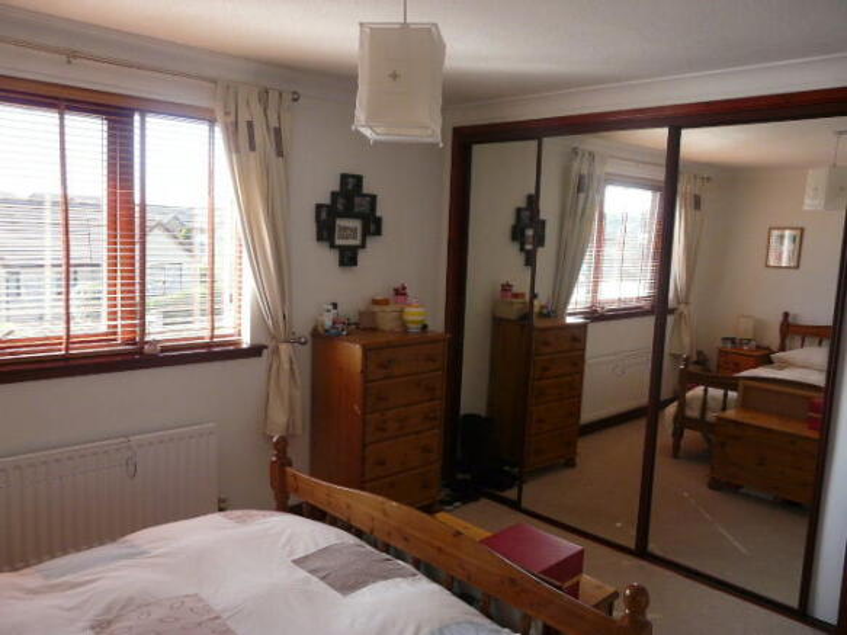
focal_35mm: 28
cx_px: 424
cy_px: 318
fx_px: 685
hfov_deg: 63.5
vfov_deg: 49.7
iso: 100
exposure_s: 1/80
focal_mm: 4.6
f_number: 2.8
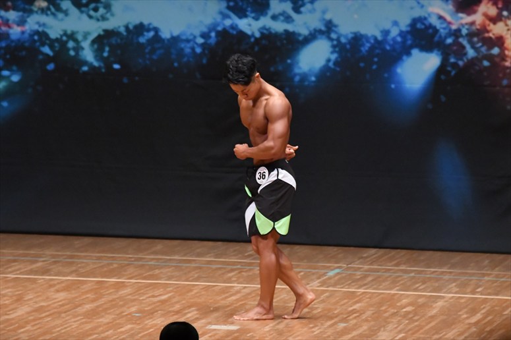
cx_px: 256
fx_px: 4043
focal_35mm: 285
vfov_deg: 4.8
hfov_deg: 7.2
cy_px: 170
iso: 6400
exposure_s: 1/400
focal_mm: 190
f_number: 5.6
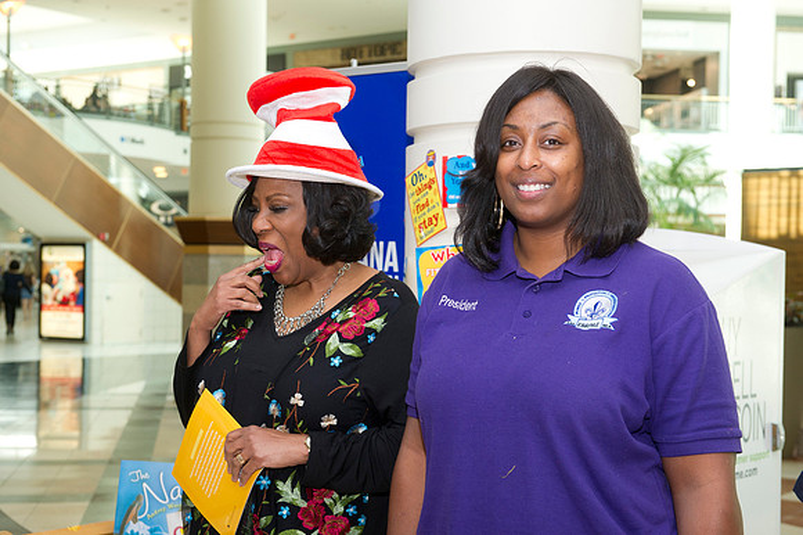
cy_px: 268
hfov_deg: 34.5
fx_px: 1293
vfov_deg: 23.4
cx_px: 402
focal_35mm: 58
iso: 1250
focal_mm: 58
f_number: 6.3
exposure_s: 1/200
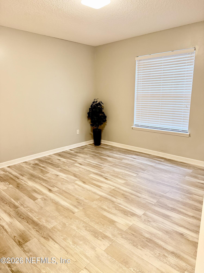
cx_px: 102
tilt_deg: -12.9
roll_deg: +0.5
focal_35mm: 24
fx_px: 189
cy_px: 136
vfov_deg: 71.6
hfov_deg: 56.8
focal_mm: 6.76
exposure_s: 1/60
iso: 800
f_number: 1.78
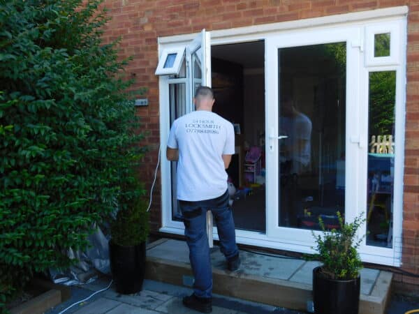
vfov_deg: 39.7
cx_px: 210
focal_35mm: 36
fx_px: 436
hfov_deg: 51.4
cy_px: 157
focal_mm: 6.3
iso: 125
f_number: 3.5
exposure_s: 1/160
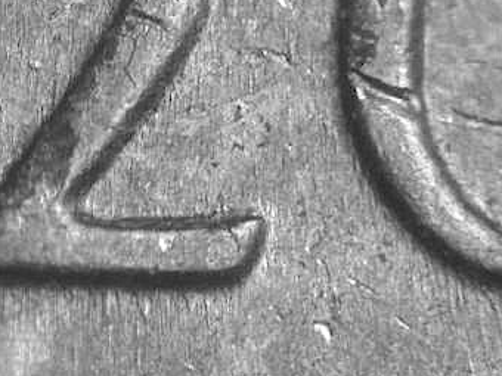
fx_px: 4206
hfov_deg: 6.8
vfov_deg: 5.1
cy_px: 75
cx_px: 66
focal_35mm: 290
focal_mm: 32
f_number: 5.1
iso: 100
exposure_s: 1/6.3
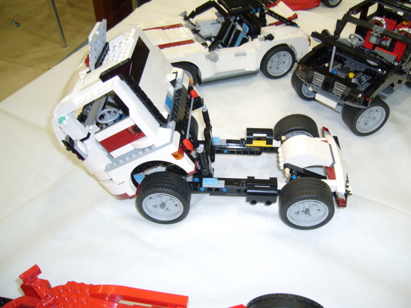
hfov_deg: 52.6
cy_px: 154
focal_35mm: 35
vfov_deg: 40.7
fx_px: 416
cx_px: 206
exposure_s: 1/13
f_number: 2.8
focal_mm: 5.8
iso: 100
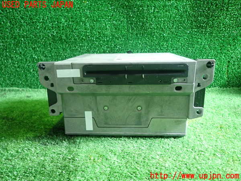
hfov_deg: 69.4
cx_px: 120
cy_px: 90
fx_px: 174
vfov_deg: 54.9
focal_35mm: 25
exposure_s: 1/30
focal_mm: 4.5
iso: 400
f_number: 2
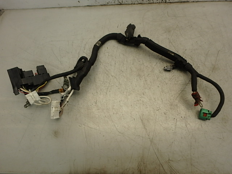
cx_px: 116
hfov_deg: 79.0
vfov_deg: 63.4
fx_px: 141
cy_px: 87
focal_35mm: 21
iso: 125
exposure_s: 1/60
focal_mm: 3.7
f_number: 3.5
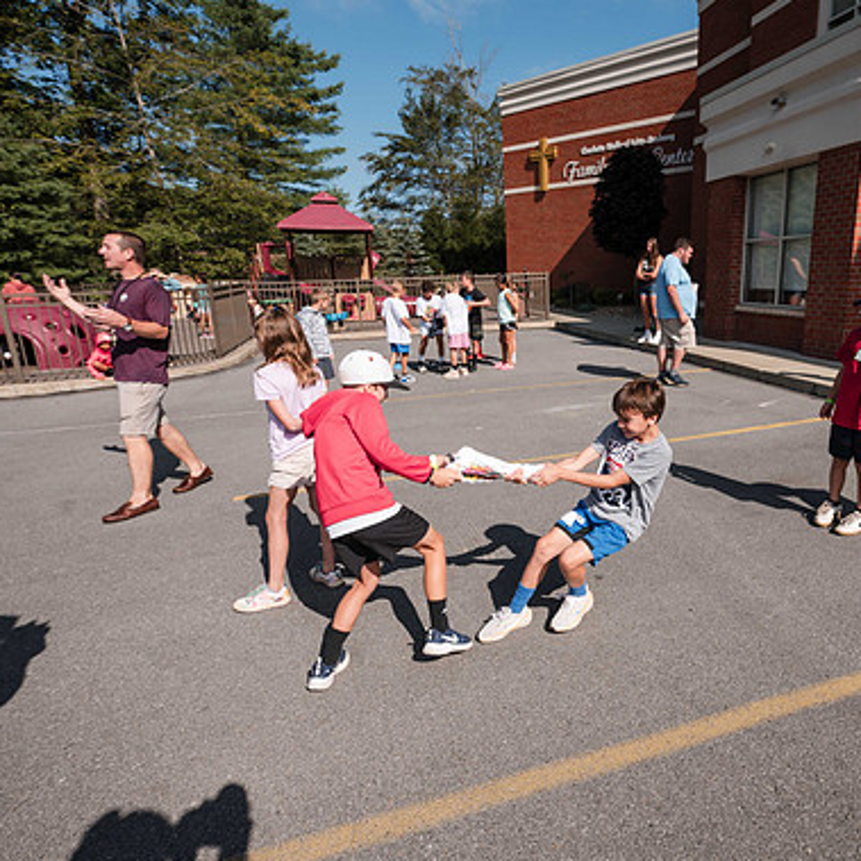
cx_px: 611
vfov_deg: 72.1
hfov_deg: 68.9
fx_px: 591
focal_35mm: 21
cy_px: 434
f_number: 7.1
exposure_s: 1/400
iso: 100
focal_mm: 14
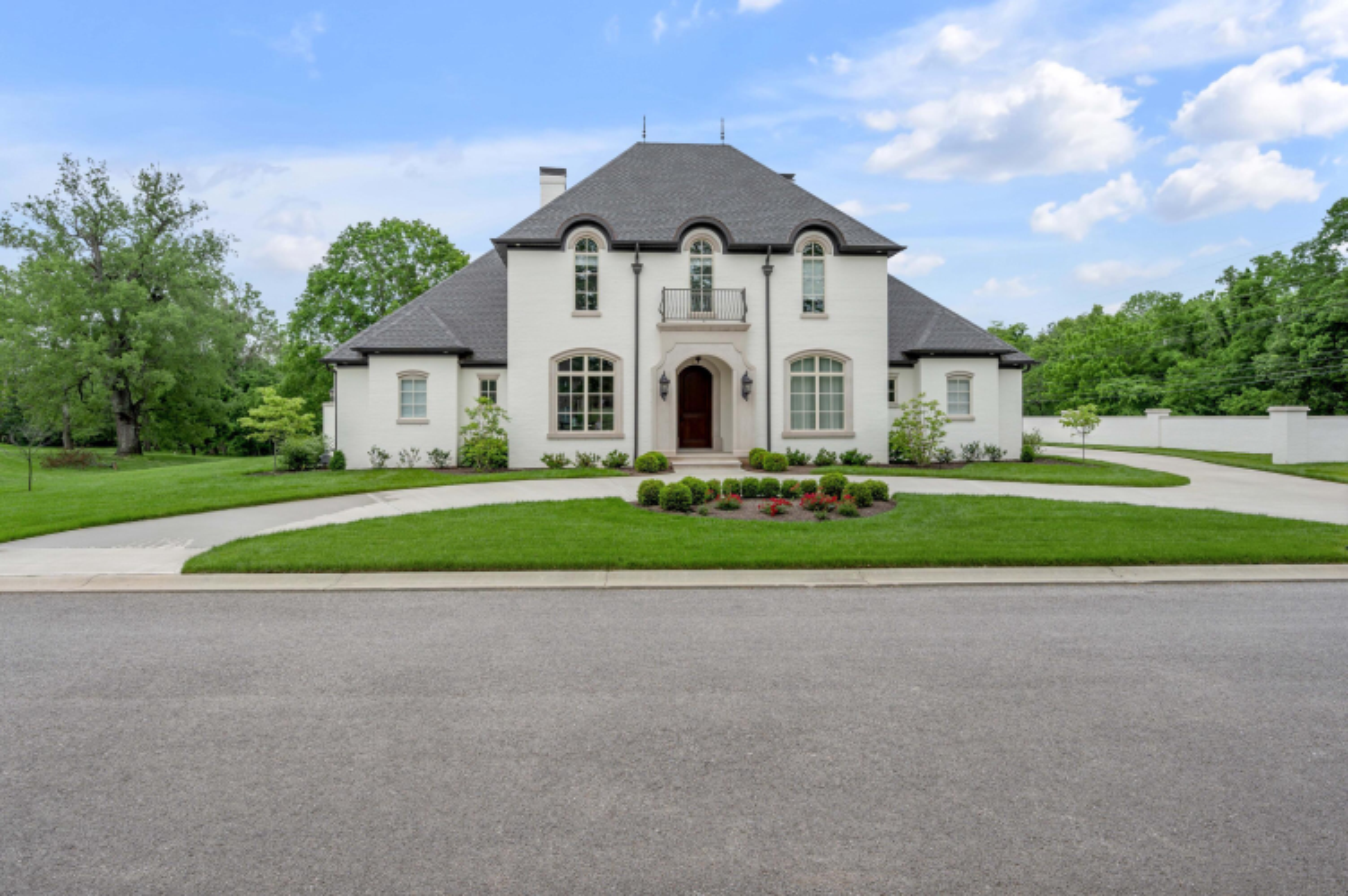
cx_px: 674
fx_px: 711
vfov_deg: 64.5
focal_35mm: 19
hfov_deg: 87.0
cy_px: 448
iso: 100
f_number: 7.1
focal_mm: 19
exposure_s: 1/100
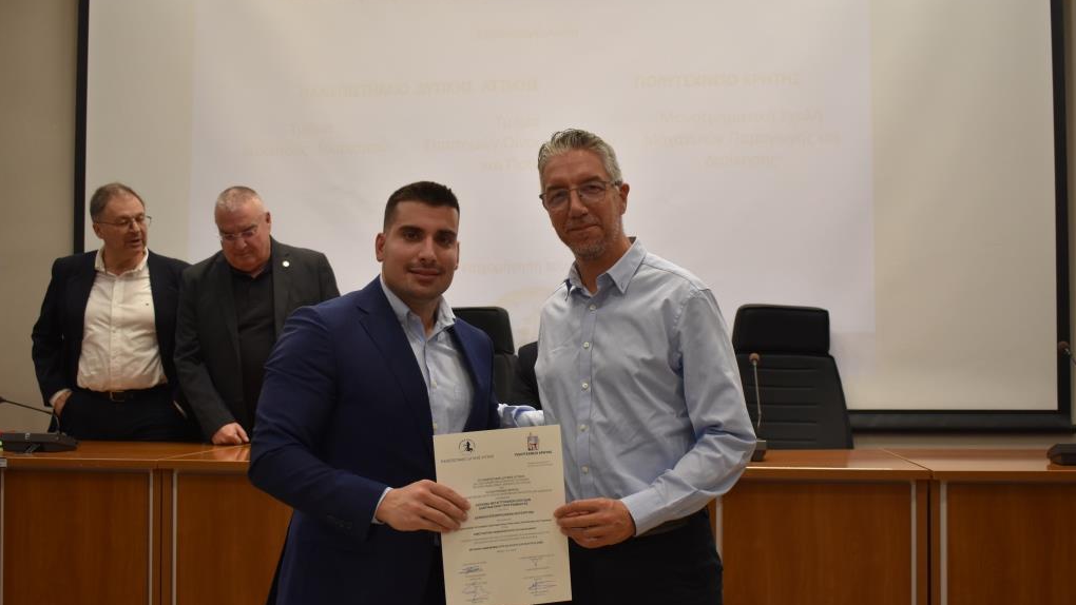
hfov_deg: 49.4
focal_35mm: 41
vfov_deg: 29.0
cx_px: 538
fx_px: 1170
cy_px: 314
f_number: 4
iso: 800
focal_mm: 26
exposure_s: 1/160
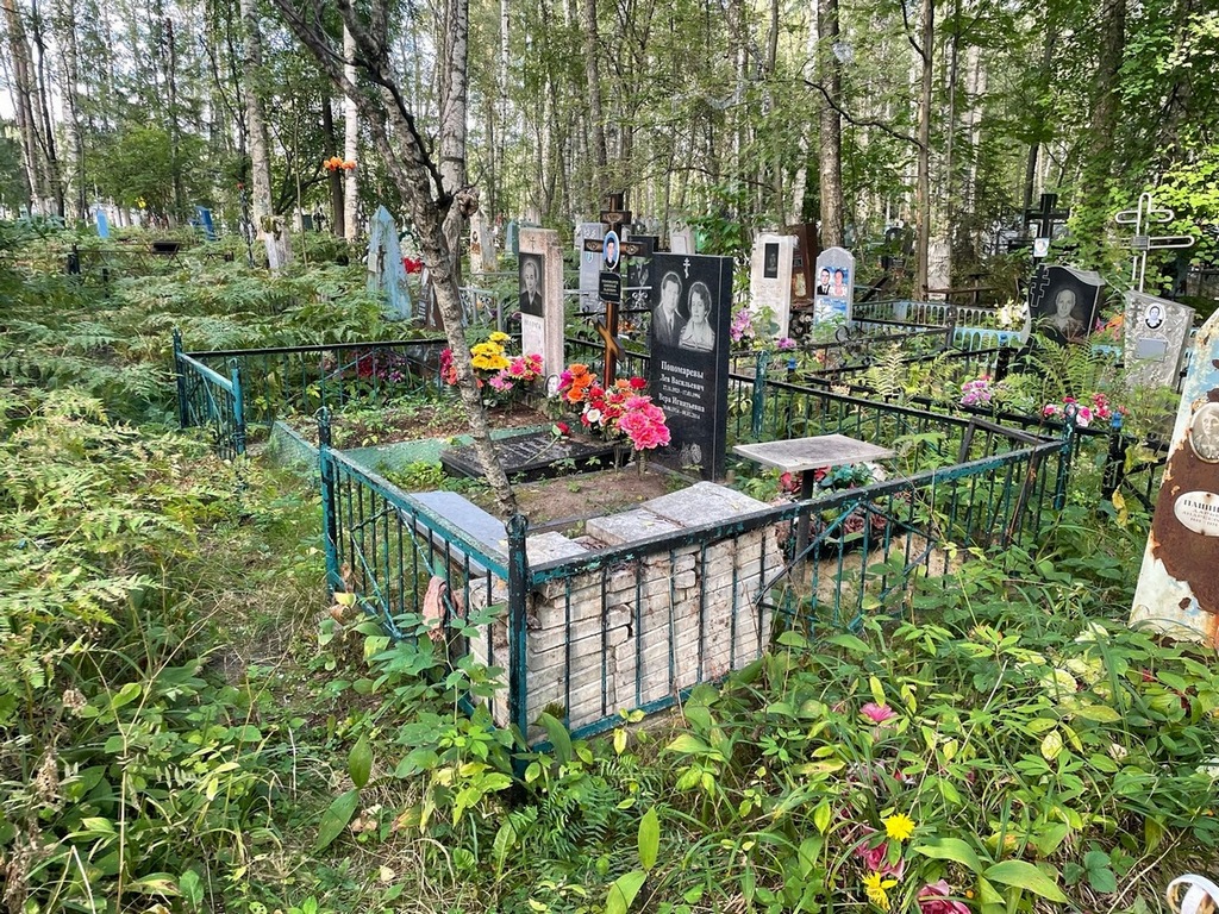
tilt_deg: -10.5
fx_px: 916
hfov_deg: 67.3
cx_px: 610
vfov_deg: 53.1
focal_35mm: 26
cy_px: 457
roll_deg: +1.6
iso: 100
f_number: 1.6
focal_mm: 4.2
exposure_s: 1/121
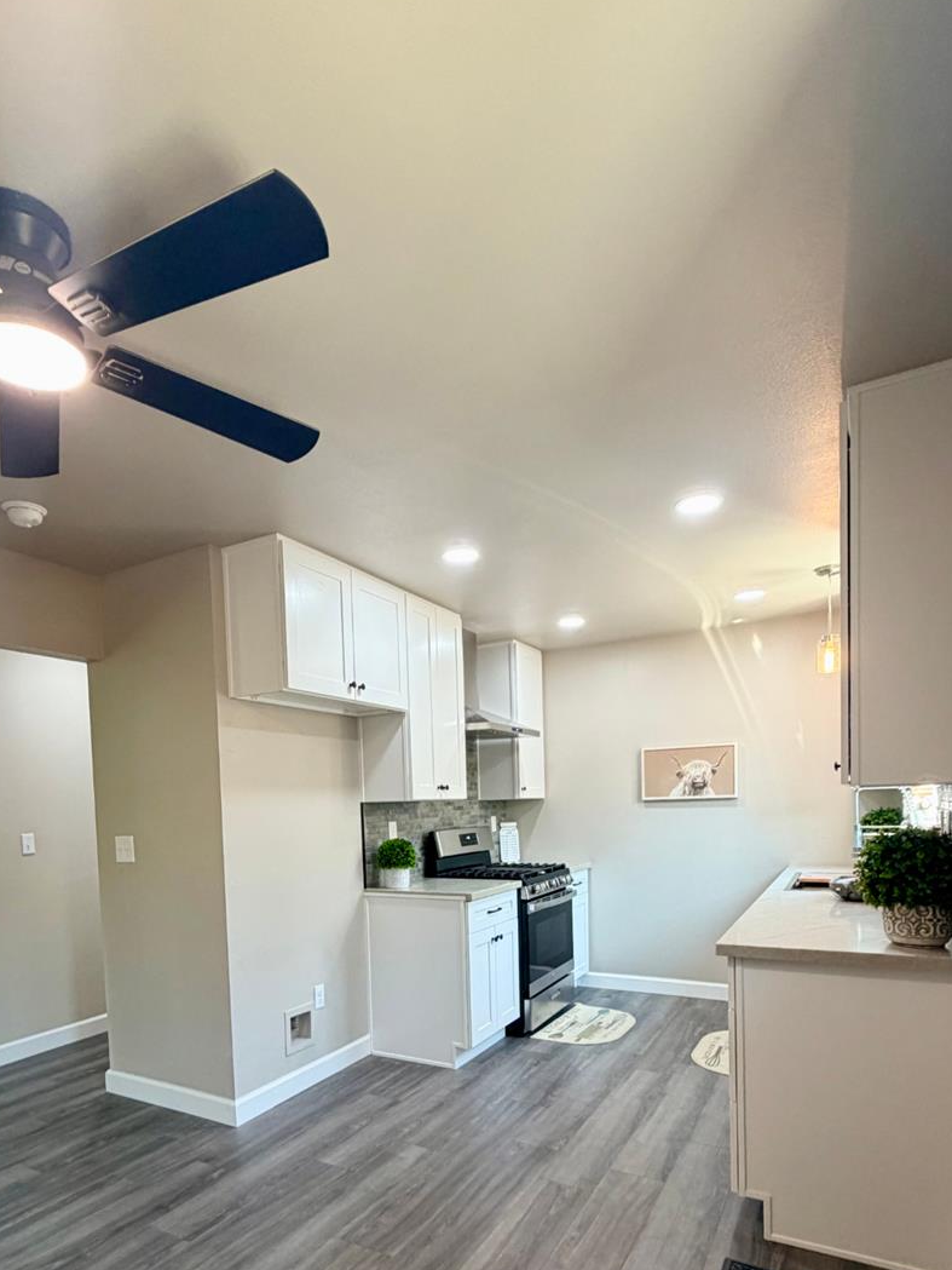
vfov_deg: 78.9
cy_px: 852
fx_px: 733
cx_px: 437
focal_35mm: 20
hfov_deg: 65.9
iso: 250
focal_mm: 2.22
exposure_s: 1/121
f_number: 2.2
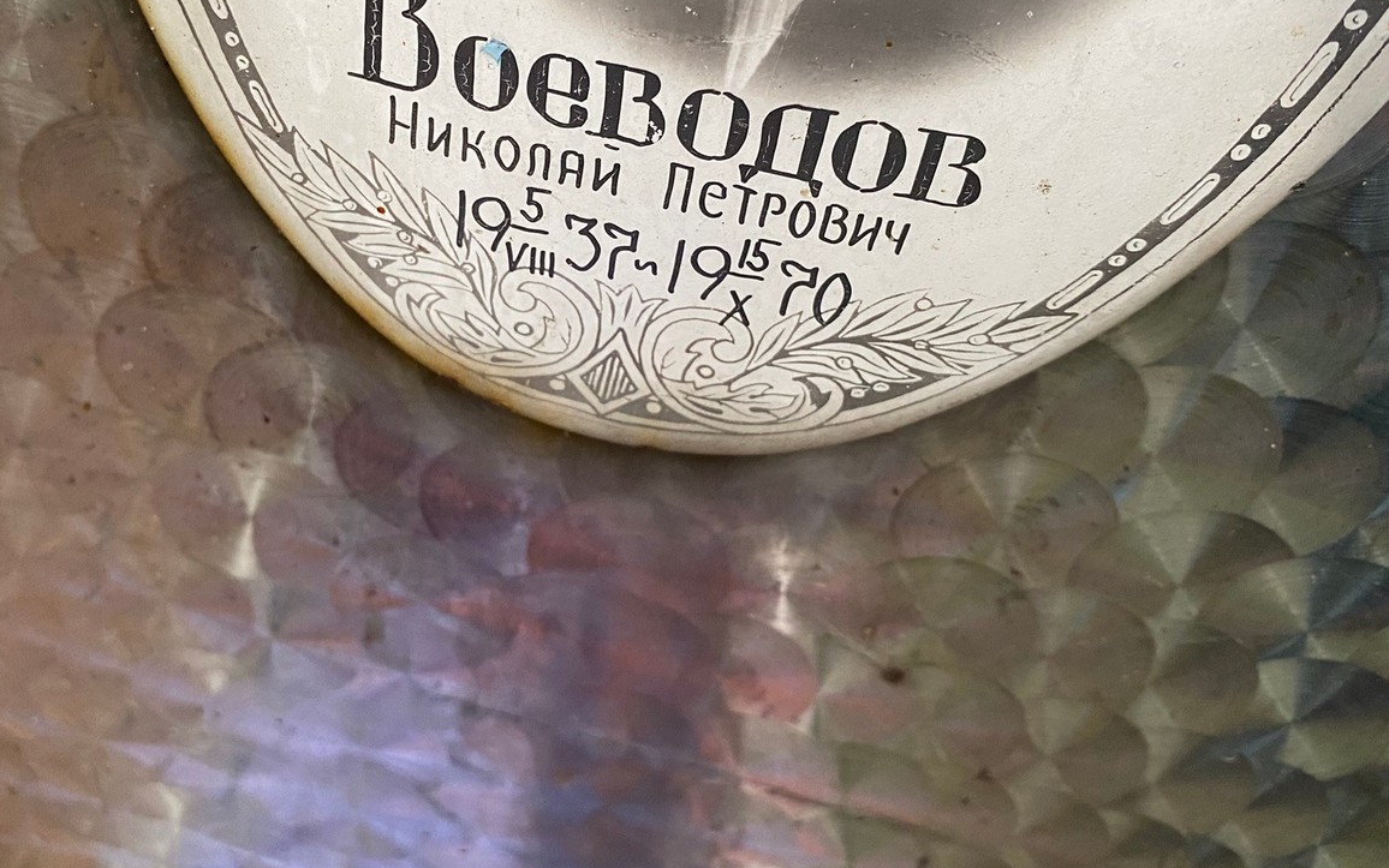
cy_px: 259
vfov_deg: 37.7
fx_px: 1249
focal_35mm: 33
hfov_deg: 58.0
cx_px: 607
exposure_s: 1/60
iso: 160
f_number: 1.8
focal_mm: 4.25
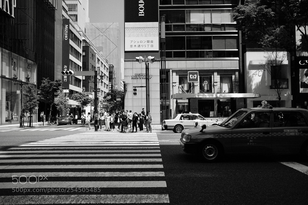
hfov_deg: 54.4
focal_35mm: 35
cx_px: 154
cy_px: 102
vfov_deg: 37.8
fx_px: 299
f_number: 2
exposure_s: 1/7000
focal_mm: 23
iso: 200
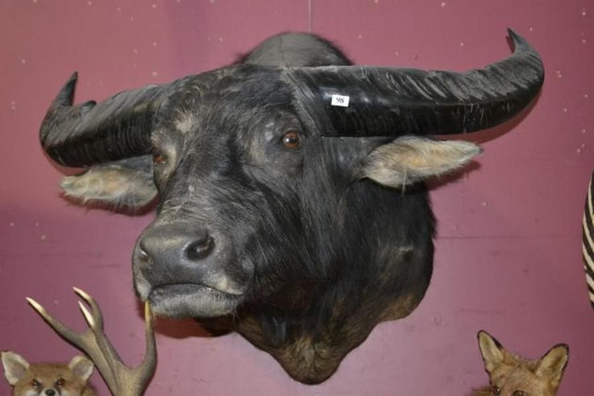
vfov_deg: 20.2
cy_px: 198
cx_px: 297
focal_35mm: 68
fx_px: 1114
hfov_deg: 29.9
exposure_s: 1/60
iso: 3200
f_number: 5.3
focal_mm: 45
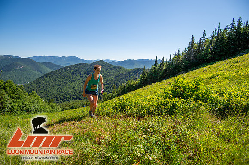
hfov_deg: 96.8
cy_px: 82
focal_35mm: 16
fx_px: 111
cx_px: 124
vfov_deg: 73.7
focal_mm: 16
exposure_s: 1/500
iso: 100
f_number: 5
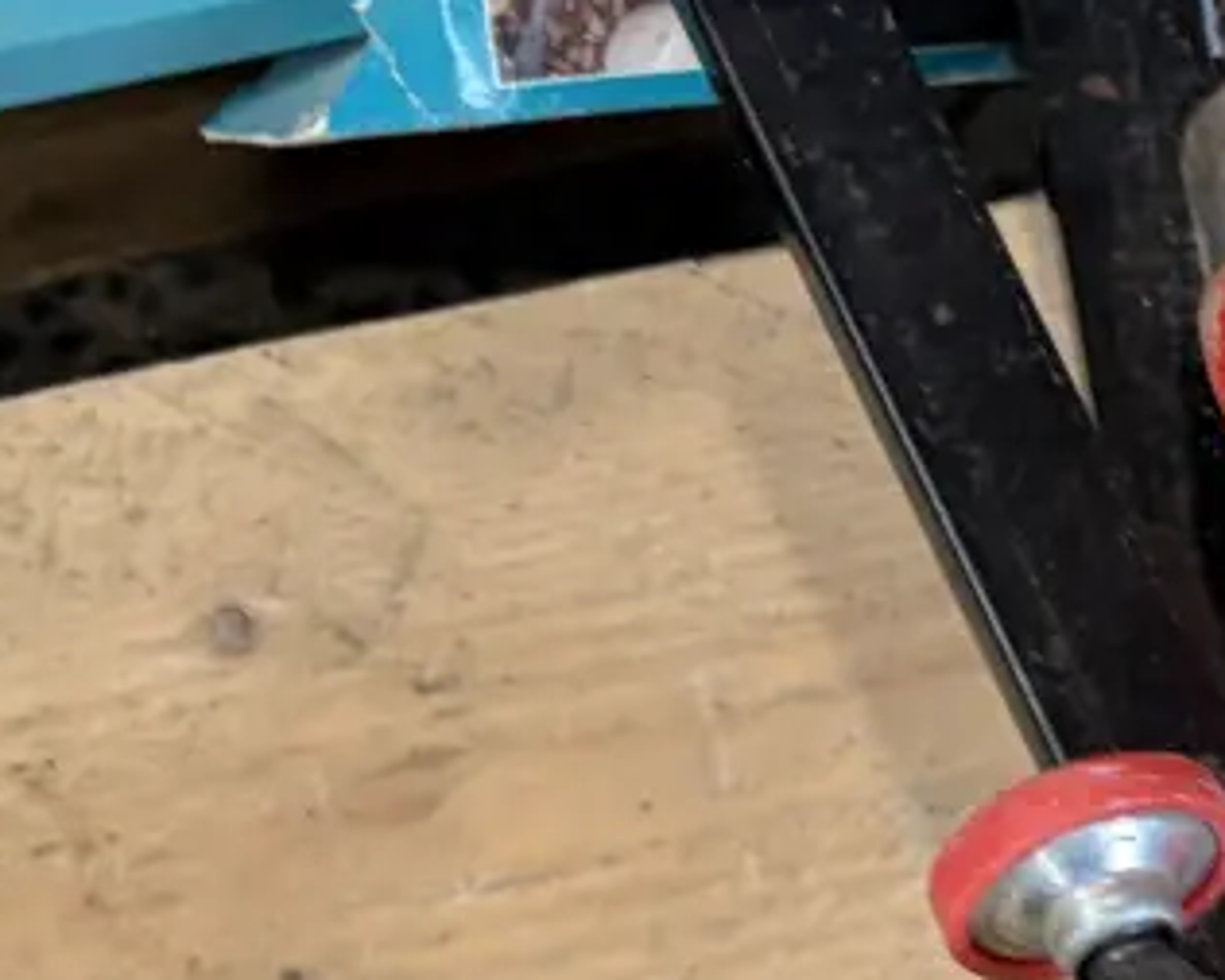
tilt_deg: -77.0
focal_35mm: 154
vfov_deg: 10.0
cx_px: 1989
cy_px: 976
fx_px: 5585
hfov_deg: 11.8
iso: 125
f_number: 1.6
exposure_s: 1/100
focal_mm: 5.96
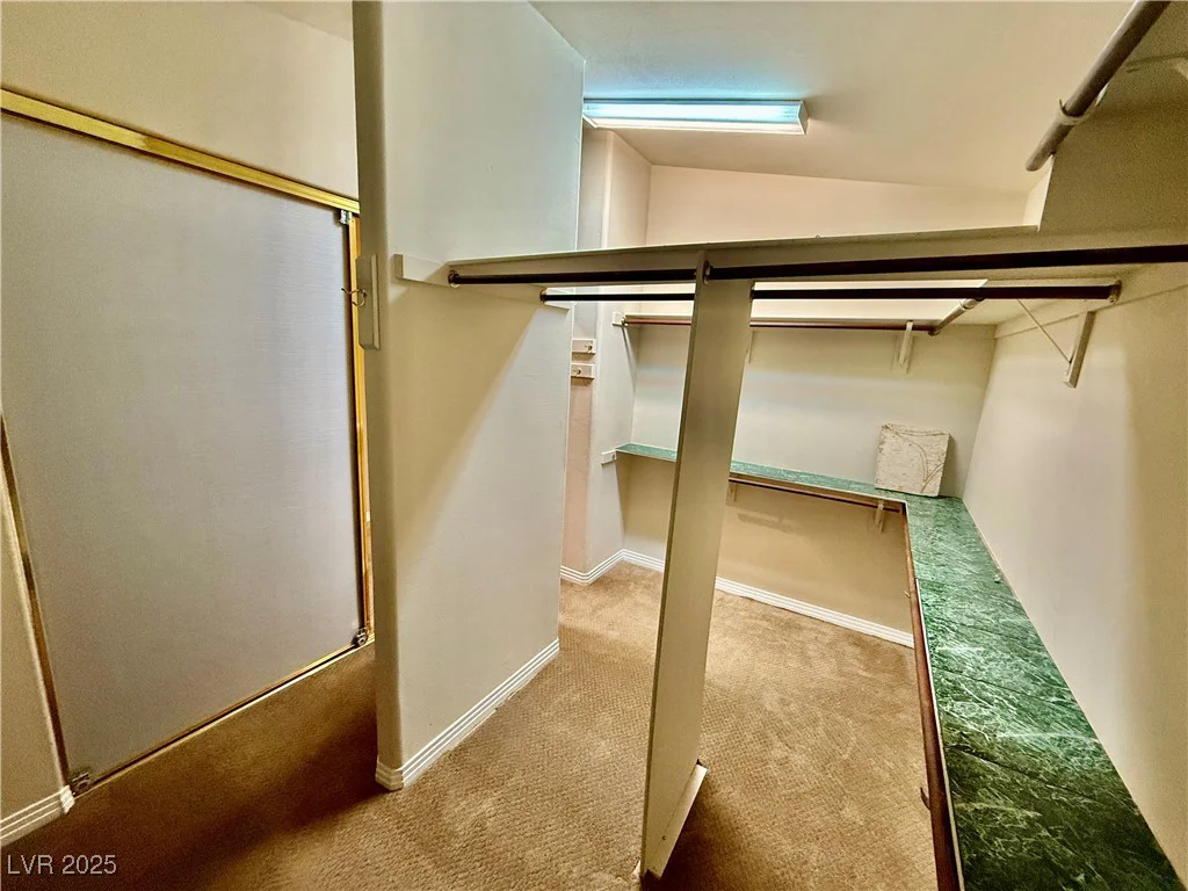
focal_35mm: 14
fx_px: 480
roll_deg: -3.5
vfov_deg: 85.7
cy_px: 446
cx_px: 594
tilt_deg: -10.7
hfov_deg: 102.1
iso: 500
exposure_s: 1/60
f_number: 2.2
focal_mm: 2.22
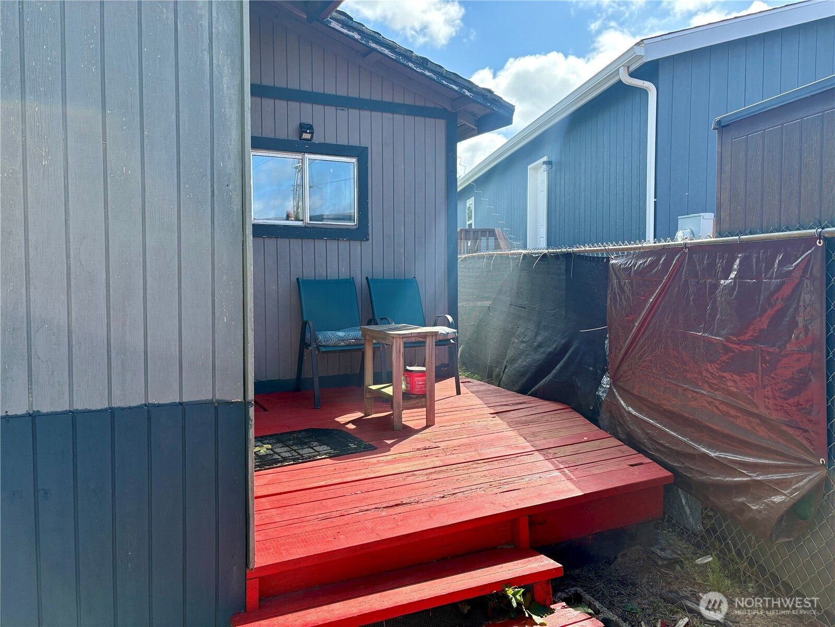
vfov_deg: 53.1
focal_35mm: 26
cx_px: 418
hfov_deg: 67.3
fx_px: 627
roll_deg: +0.7
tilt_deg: -4.3
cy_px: 314
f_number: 1.6
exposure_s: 1/1311
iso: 64
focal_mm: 5.96
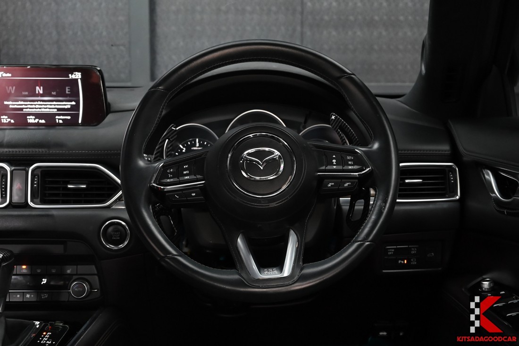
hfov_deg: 41.1
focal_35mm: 48
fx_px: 692
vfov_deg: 28.1
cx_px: 260
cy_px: 173
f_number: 5.6
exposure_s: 1/30
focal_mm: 32.5
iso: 2200
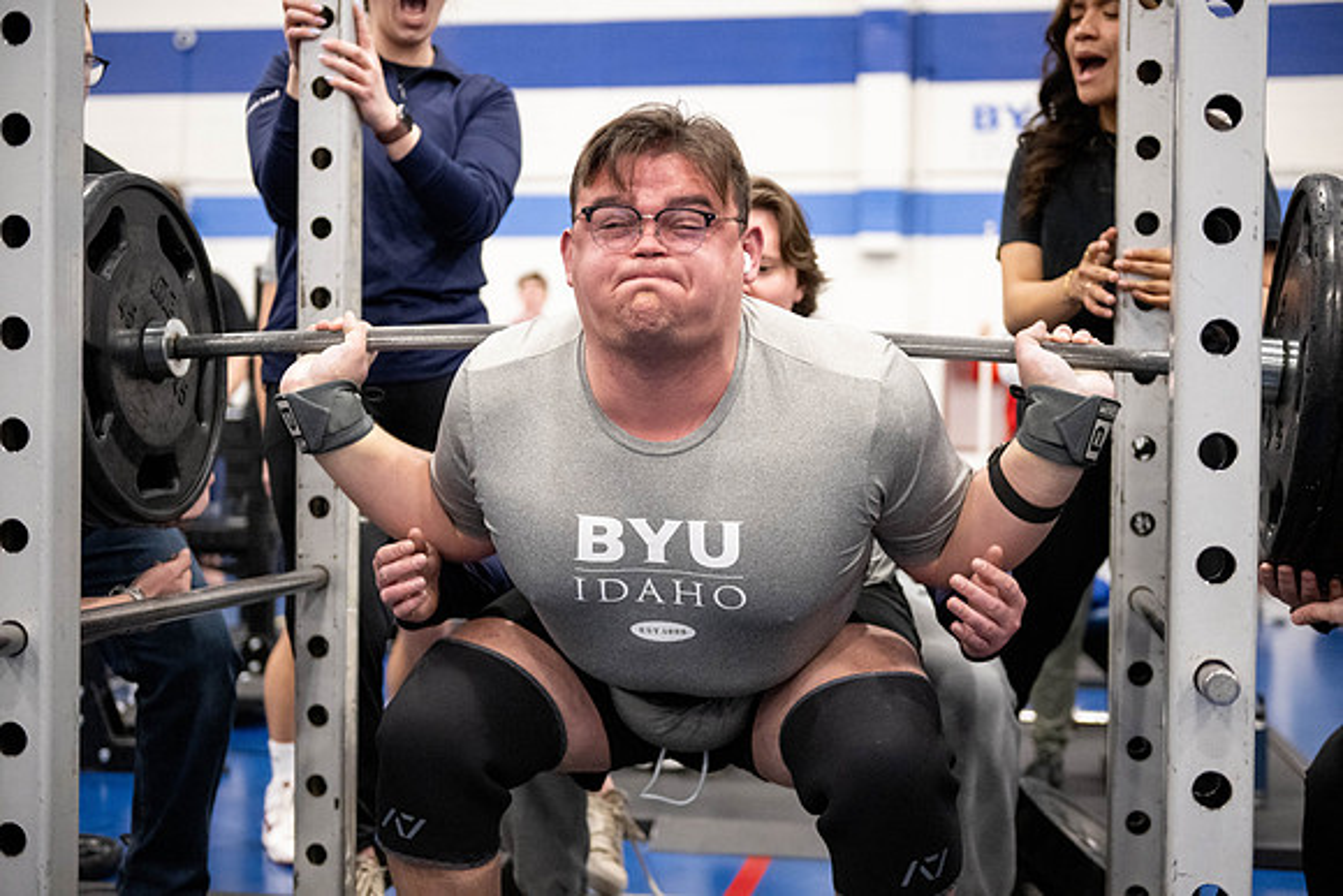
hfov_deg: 39.6
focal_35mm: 50
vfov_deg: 27.0
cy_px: 448
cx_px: 672
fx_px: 1866
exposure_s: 1/200
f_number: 2.8
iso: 6400
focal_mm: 50
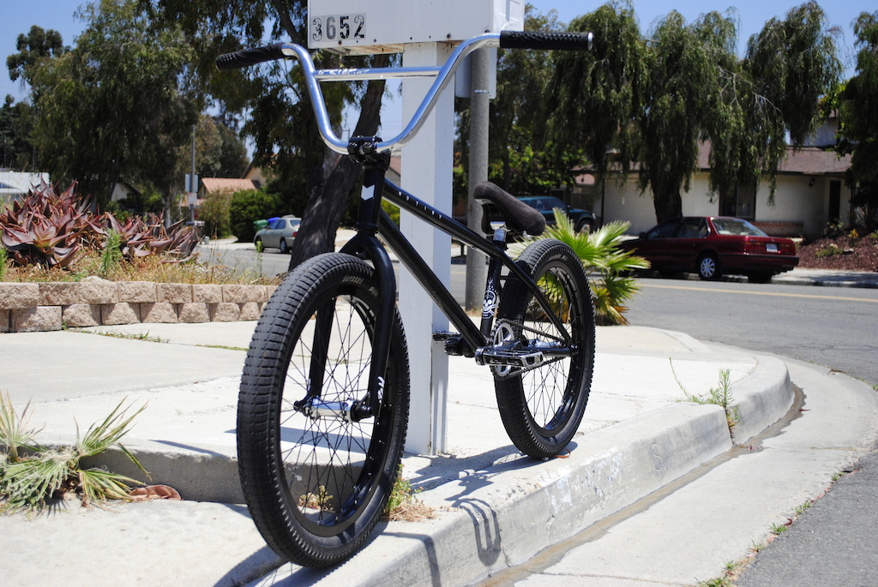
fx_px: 1172
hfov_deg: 41.1
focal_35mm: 48
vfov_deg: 28.1
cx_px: 439
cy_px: 294
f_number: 4.8
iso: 640
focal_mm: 32
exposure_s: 1/4000
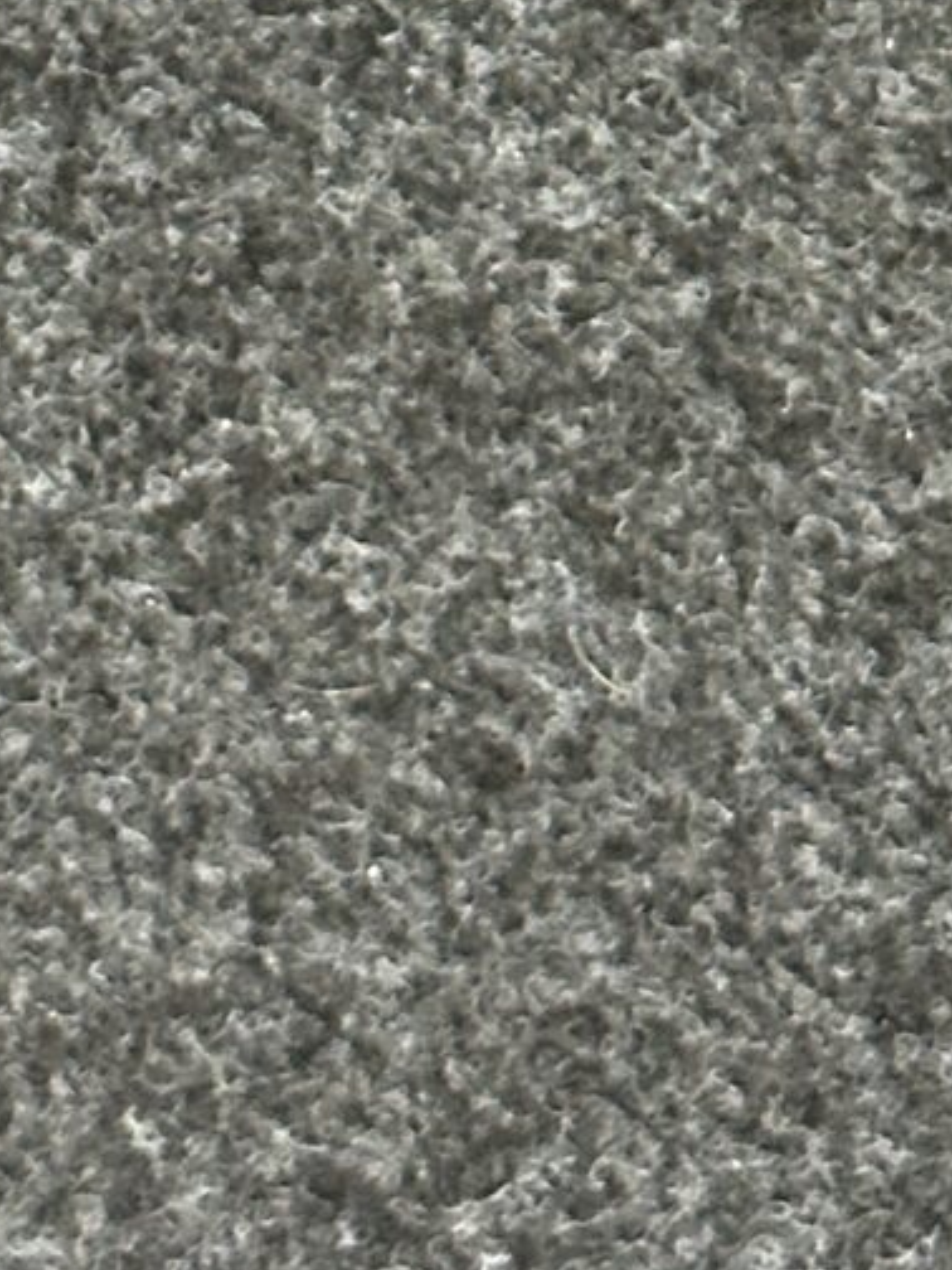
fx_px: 8947
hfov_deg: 6.0
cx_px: -557
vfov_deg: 7.6
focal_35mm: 244
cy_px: -1648
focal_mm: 6.86
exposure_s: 1/33
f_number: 1.78
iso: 320
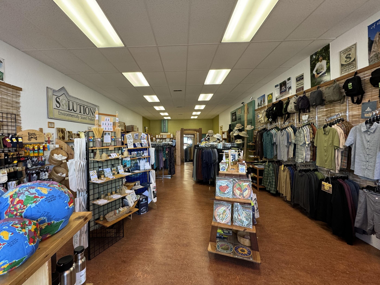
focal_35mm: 15
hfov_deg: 98.0
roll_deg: +0.4
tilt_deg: +0.2
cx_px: 178
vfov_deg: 81.7
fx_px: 165
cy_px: 137
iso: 160
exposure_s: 1/60
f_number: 2.2
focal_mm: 2.22
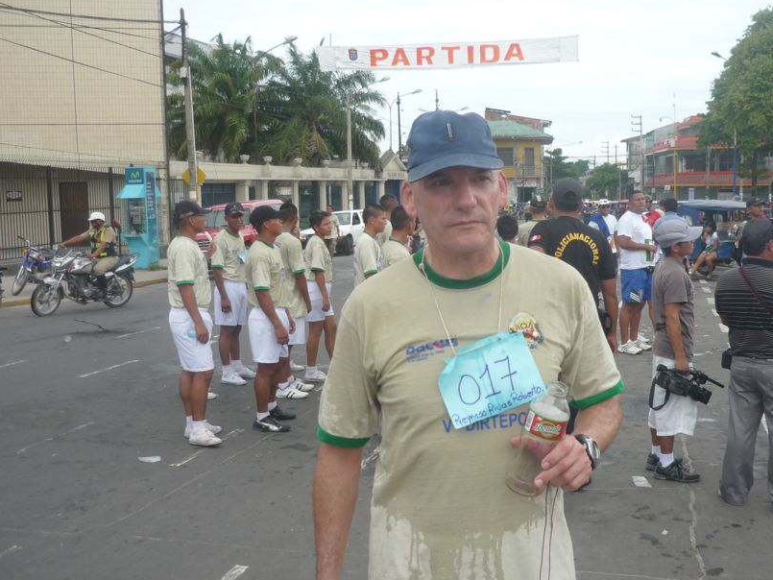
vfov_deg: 35.1
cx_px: 463
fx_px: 916
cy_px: 286
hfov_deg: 45.5
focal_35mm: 41
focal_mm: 5.5
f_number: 2.8
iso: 100
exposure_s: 1/800
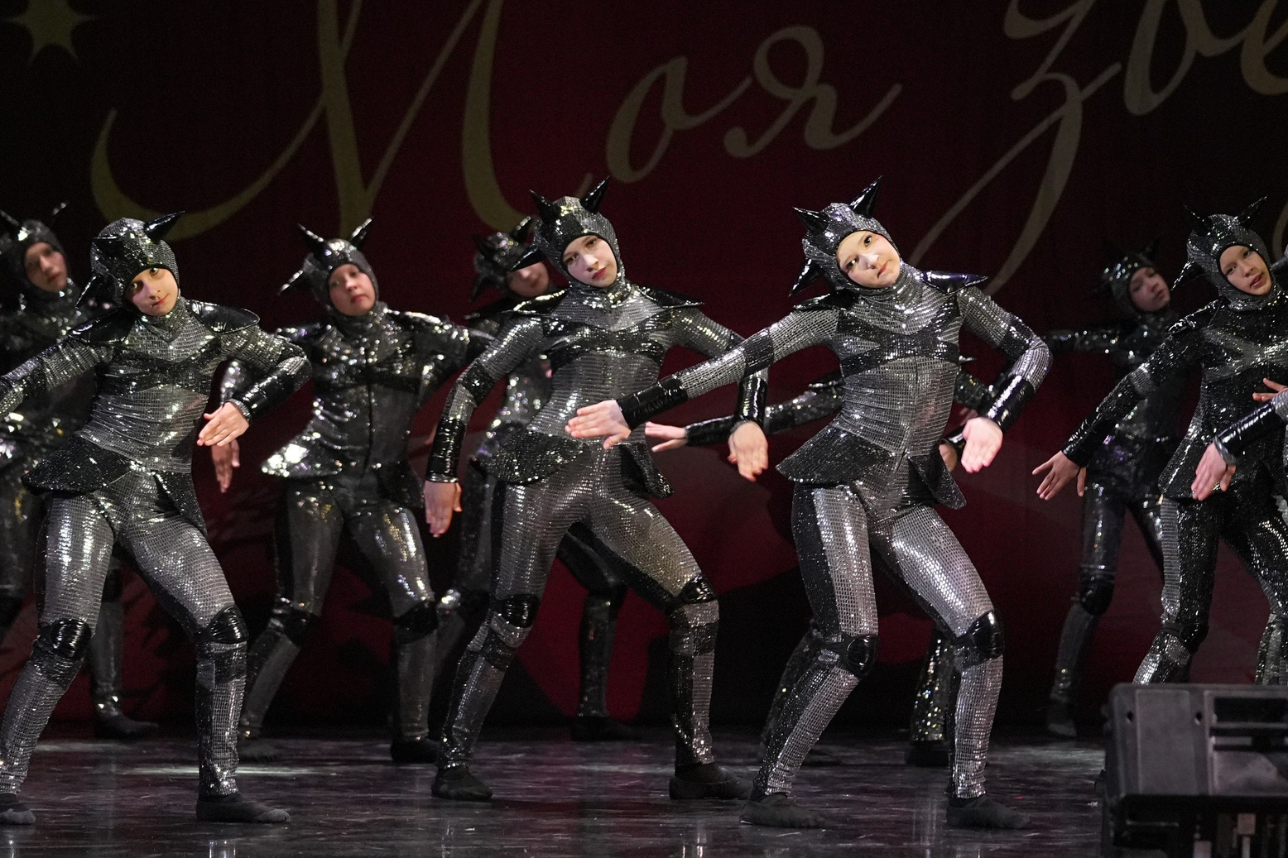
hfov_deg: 11.3
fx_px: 6475
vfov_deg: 7.6
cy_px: 211
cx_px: 920
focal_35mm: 181
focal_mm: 110
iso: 5000
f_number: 2.8
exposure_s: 1/320
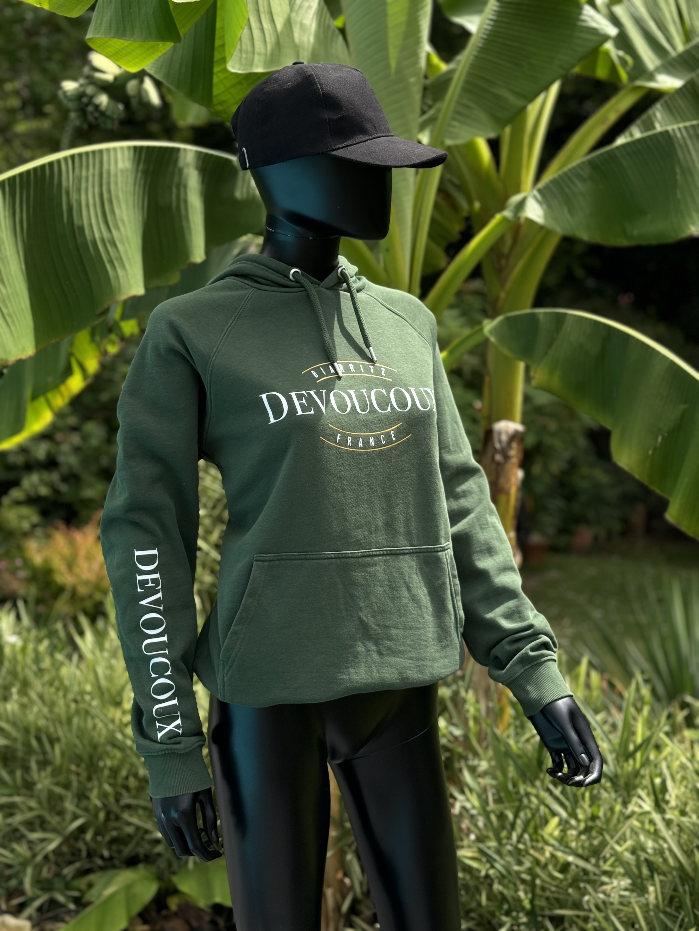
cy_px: 466
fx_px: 1292
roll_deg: +1.6
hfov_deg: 30.3
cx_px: 350
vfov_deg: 39.7
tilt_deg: -8.8
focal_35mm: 48
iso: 64
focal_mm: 6.76
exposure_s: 1/2717
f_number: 1.78
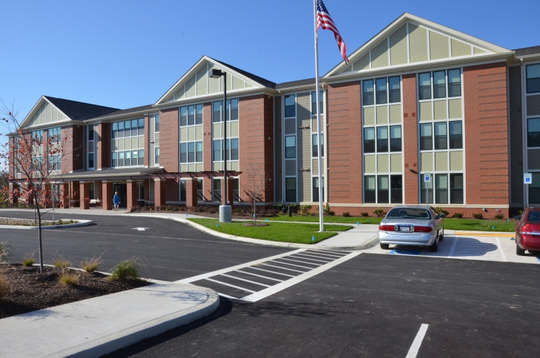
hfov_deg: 67.5
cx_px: 270
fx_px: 404
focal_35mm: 27
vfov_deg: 47.7
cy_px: 179
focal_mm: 18
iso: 800
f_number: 13
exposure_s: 1/640
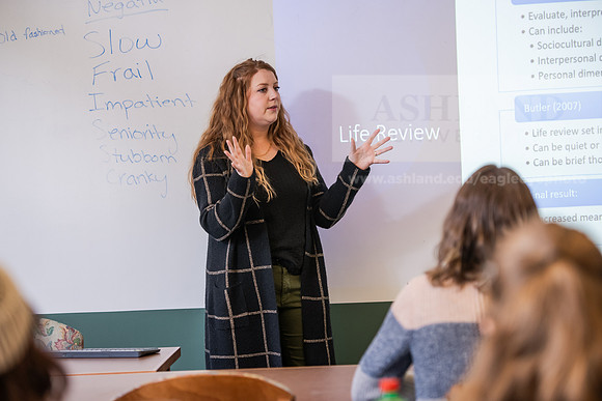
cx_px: 301
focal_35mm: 105
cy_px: 200
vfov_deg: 13.0
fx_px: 1756
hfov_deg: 19.5
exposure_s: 1/200
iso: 800
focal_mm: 105
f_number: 3.2
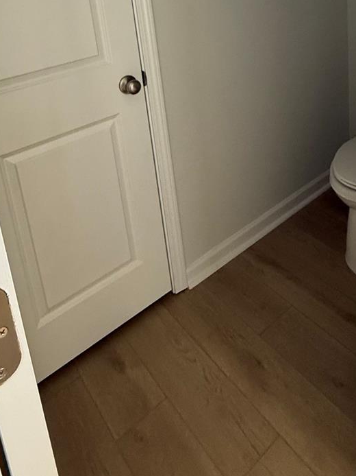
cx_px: 210
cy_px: 42
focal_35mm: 31
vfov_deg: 51.1
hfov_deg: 45.2
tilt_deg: -9.6
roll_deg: +4.2
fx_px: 425
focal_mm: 2.22
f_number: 2.2
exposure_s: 1/60
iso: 500
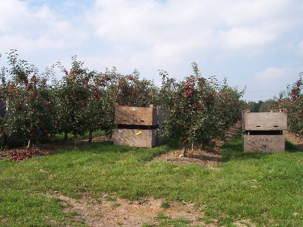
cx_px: 149
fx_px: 341
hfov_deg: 47.9
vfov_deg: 36.8
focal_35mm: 39
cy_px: 115
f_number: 4.8
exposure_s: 1/500
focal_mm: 8
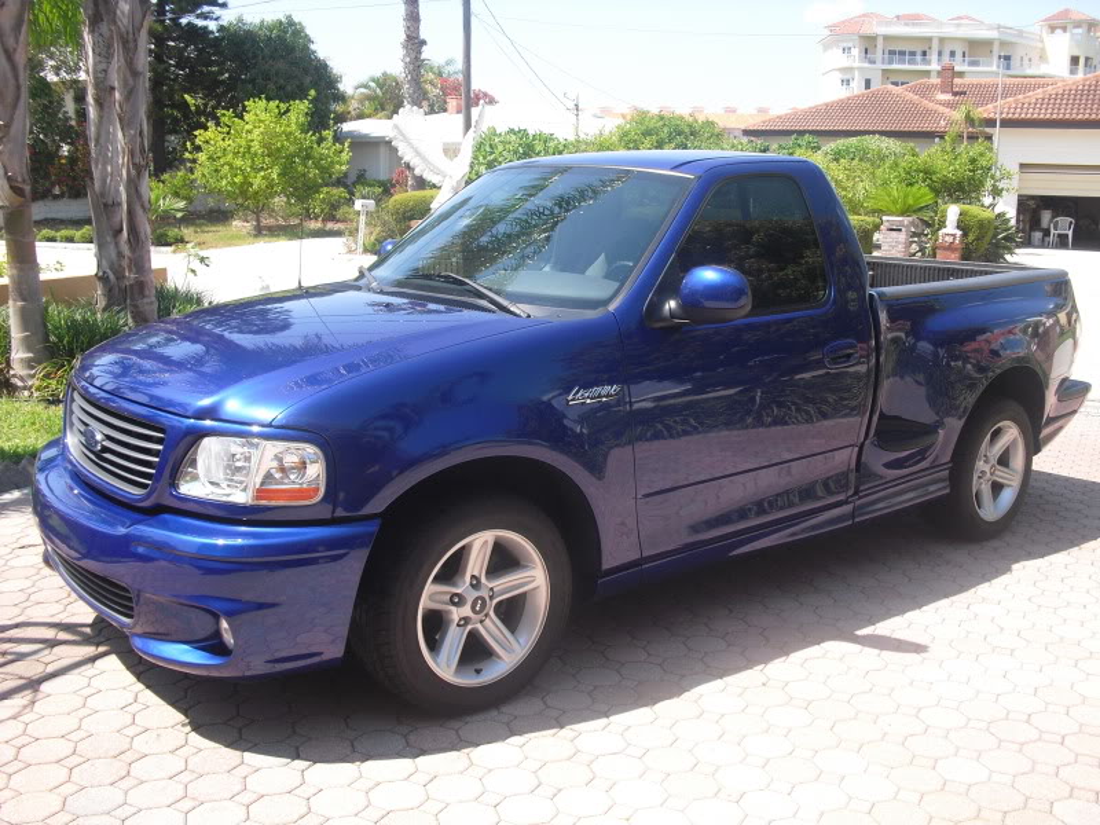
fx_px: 1144
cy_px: 412
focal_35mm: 36
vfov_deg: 39.7
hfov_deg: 51.4
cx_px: 550
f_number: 7.8
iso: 100
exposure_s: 1/100
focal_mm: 6.3
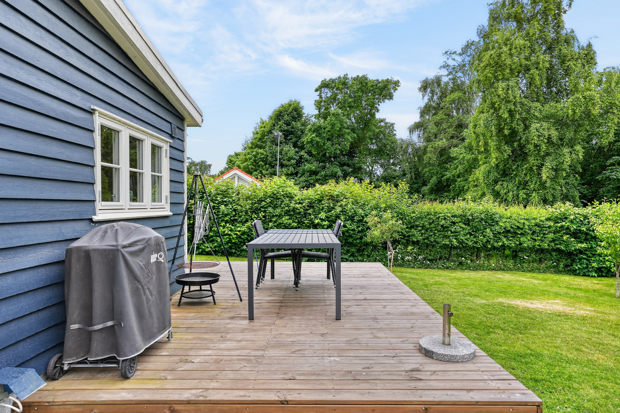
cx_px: 310
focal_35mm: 21
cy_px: 206
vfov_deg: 59.5
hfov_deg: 81.2
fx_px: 362
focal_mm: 21
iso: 800
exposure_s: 1/200
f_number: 8
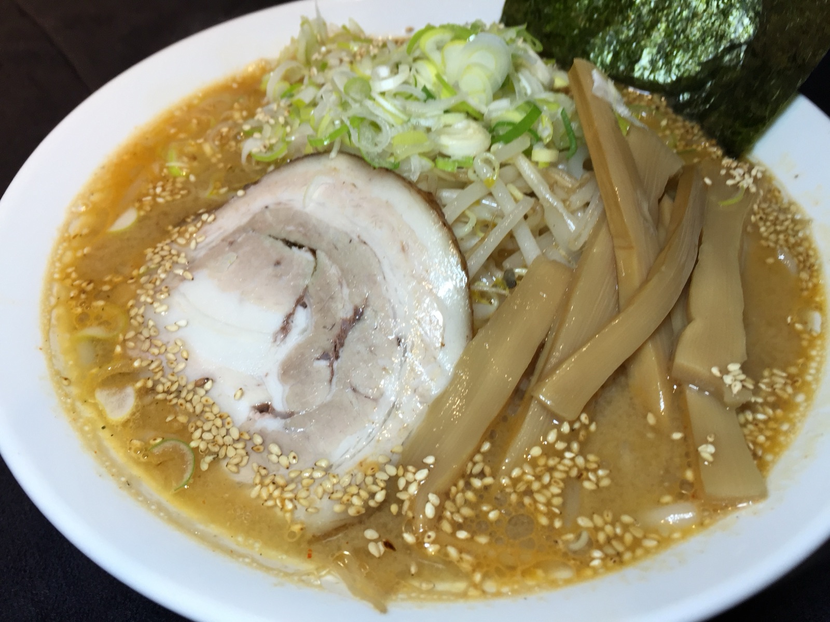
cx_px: 415
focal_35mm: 29
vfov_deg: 48.2
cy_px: 311
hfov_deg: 61.7
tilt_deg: -49.2
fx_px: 695
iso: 50
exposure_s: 1/100
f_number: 2.2
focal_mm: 4.15
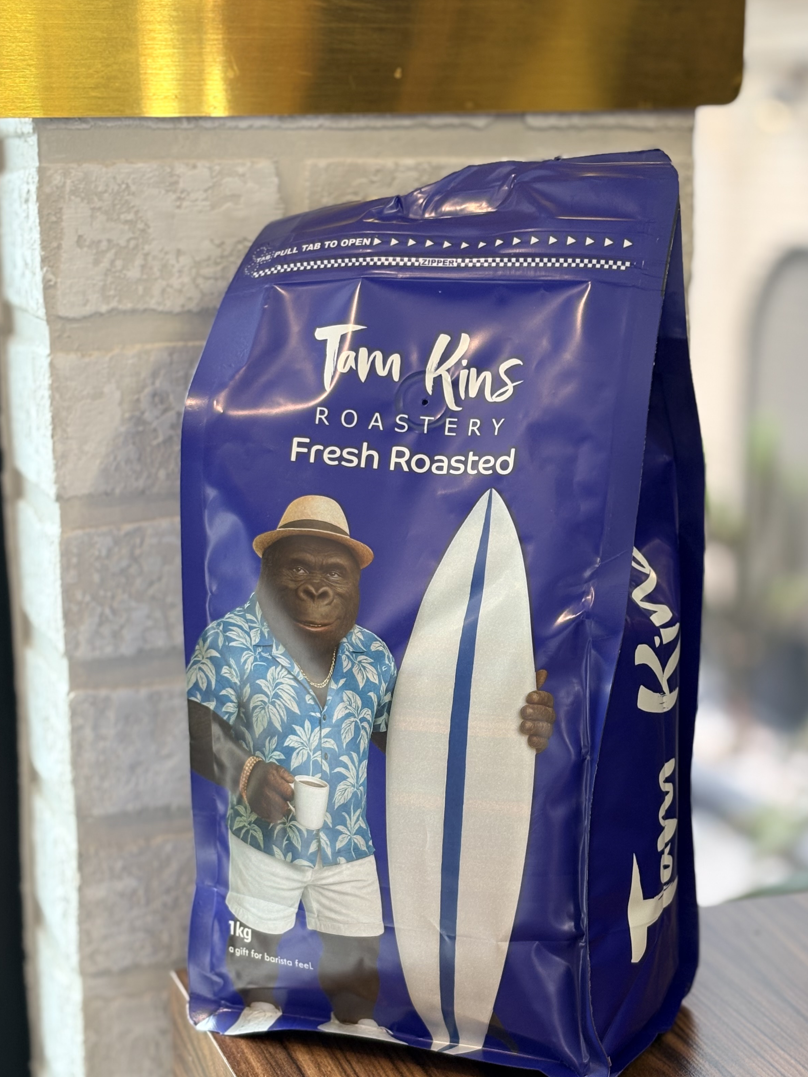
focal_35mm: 66
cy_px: 611
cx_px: 438
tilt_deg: -12.8
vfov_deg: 29.4
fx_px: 2054
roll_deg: +0.5
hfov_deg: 22.2
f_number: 1.6
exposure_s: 1/50
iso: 80
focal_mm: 5.96
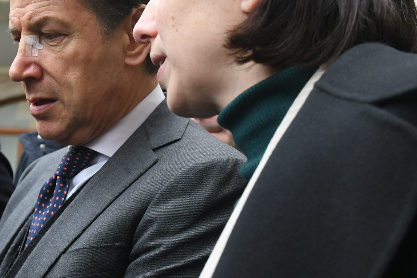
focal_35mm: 68
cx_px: 131
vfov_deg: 20.0
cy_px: 127
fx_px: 788
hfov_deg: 29.4
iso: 1250
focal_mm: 24
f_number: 5
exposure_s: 1/250
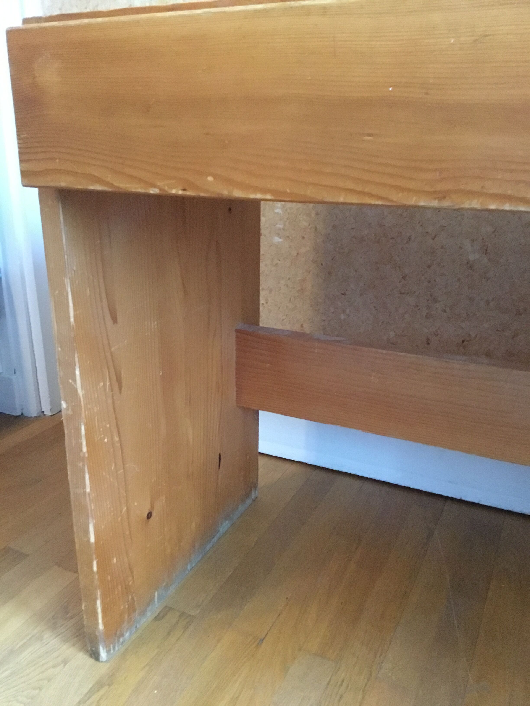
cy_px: 353
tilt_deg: -19.0
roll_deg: -0.7
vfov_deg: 58.4
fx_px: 633
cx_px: 265
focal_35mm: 31
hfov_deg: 45.4
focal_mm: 3.3
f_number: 2.4
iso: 640
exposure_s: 1/17
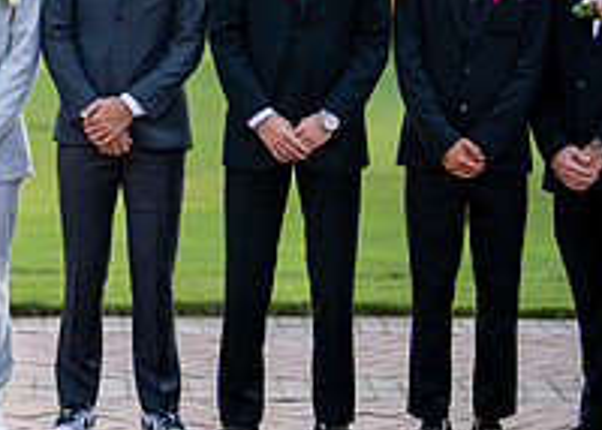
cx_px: 92
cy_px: 118
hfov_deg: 12.9
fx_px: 2651
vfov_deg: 9.3
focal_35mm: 155
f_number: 1.2
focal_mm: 50
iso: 200
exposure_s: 1/2500
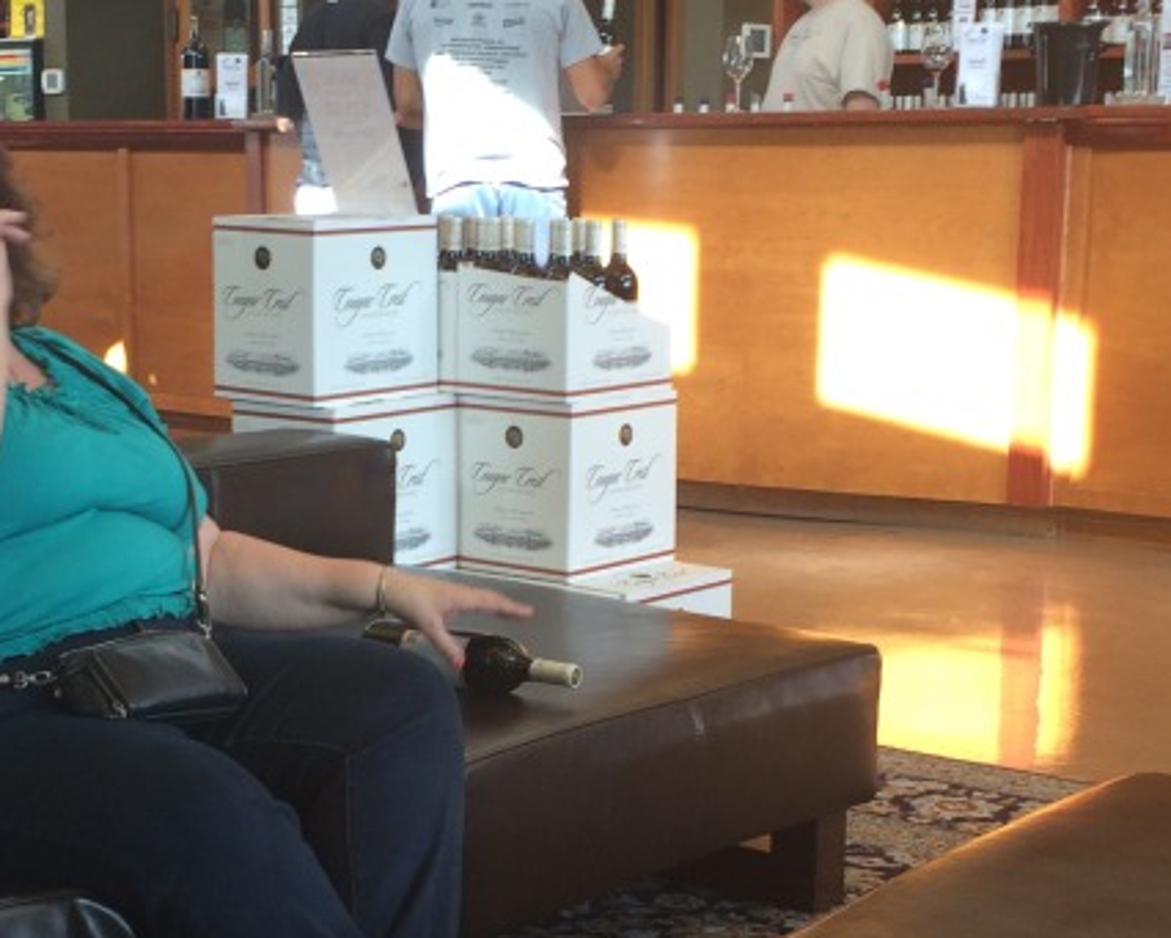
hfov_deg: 27.8
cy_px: 611
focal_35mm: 68
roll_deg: +0.4
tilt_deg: -13.0
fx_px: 2357
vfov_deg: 22.4
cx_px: 410
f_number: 2.2
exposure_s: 1/60
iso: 50
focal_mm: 4.15
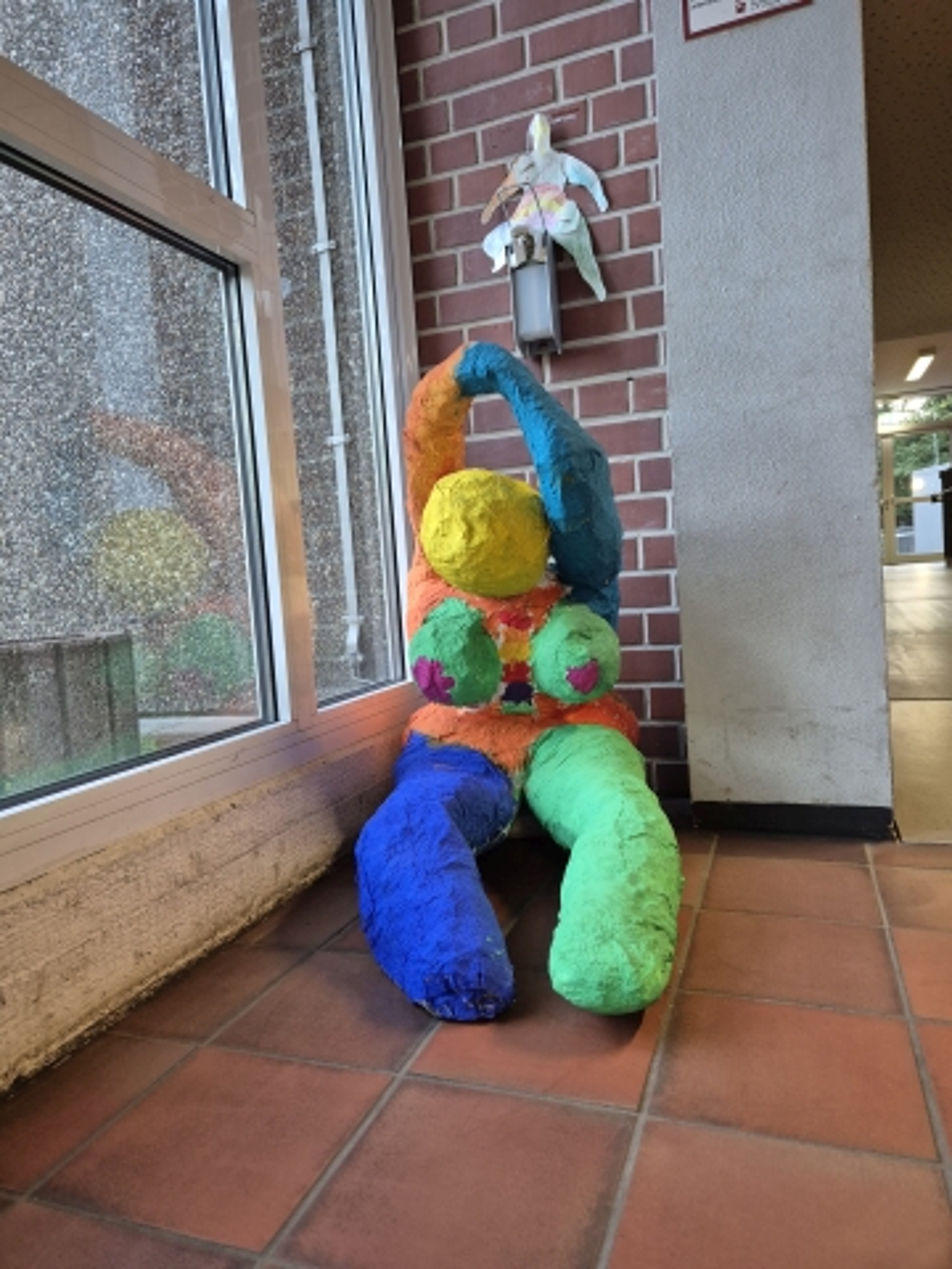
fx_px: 843
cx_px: 476
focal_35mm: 23
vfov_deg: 73.9
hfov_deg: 58.9
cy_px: 634
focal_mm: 5.4
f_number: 1.8
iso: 800
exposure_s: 1/100
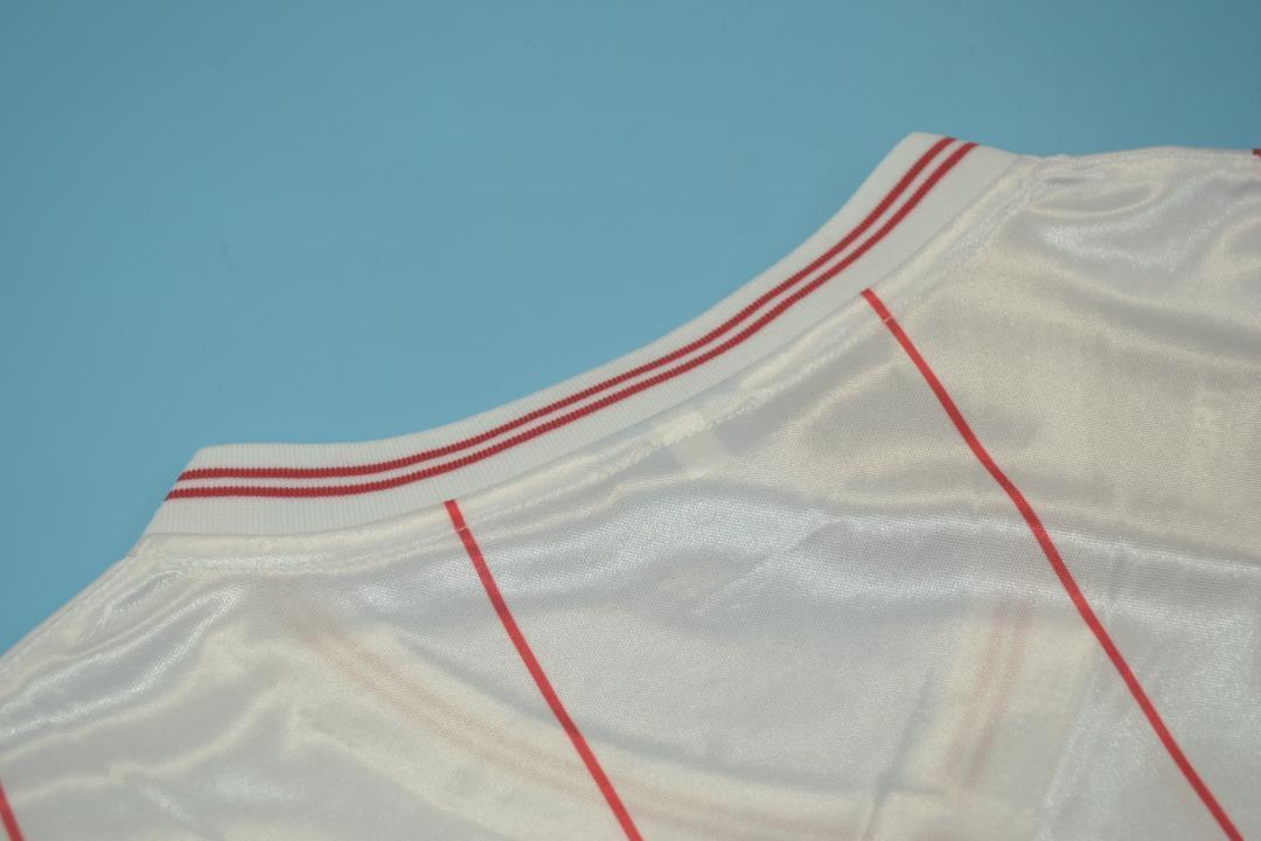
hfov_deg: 33.4
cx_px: 630
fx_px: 2102
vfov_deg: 22.6
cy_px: 420
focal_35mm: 60
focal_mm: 40
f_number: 5.3
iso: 200
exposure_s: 1/160
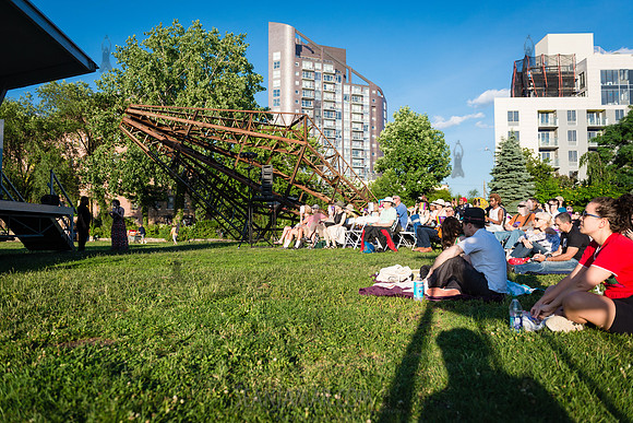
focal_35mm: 26
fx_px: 457
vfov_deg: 49.6
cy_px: 212
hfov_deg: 69.4
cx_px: 316
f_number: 3.5
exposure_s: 1/4000
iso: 500
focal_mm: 26
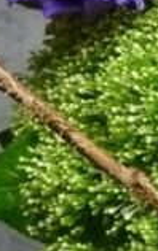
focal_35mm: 227
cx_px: 605
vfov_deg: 9.2
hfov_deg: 5.2
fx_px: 1561
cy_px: 52
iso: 400
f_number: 3.7
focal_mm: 5.9
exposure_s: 1/6
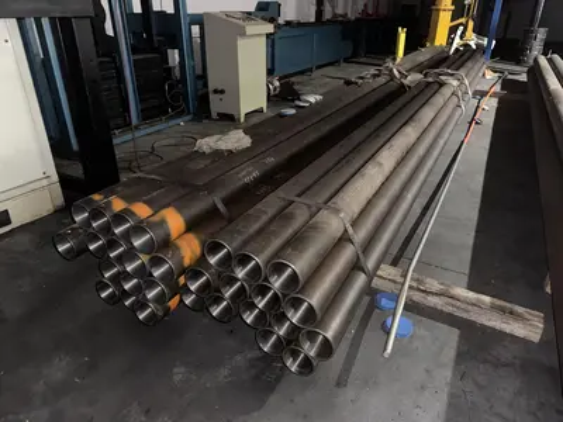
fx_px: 390
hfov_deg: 71.6
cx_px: 282
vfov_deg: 56.8
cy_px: 211
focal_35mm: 24
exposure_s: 1/5
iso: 500
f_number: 1.78
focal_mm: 6.76
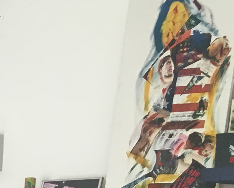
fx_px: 935
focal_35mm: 135
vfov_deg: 10.6
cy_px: 368
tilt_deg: -7.1
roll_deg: +0.2
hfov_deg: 12.4
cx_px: -253
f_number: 2.2
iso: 100
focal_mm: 4.15
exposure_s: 1/33
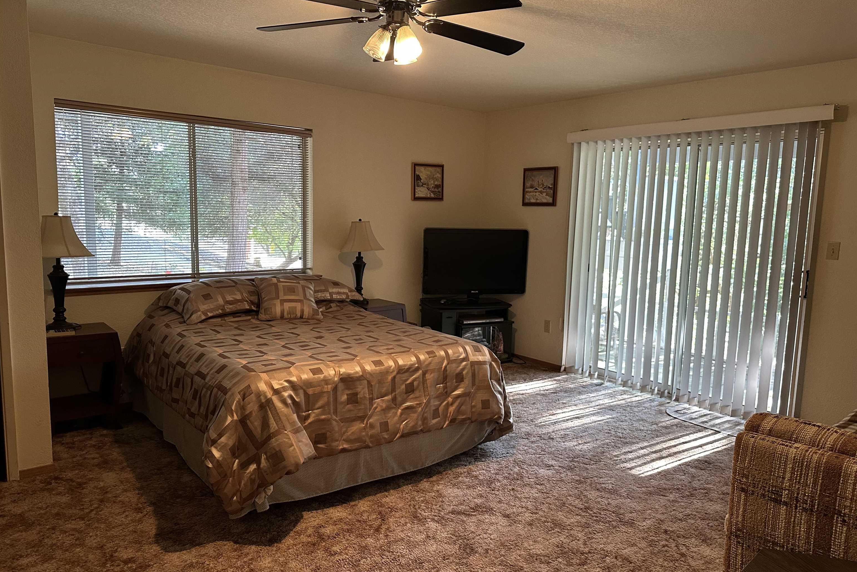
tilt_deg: -7.4
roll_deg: -1.4
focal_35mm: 25
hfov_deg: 71.5
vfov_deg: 51.3
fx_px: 595
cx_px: 428
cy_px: 290
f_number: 1.78
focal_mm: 6.86
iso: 400
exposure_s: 1/60
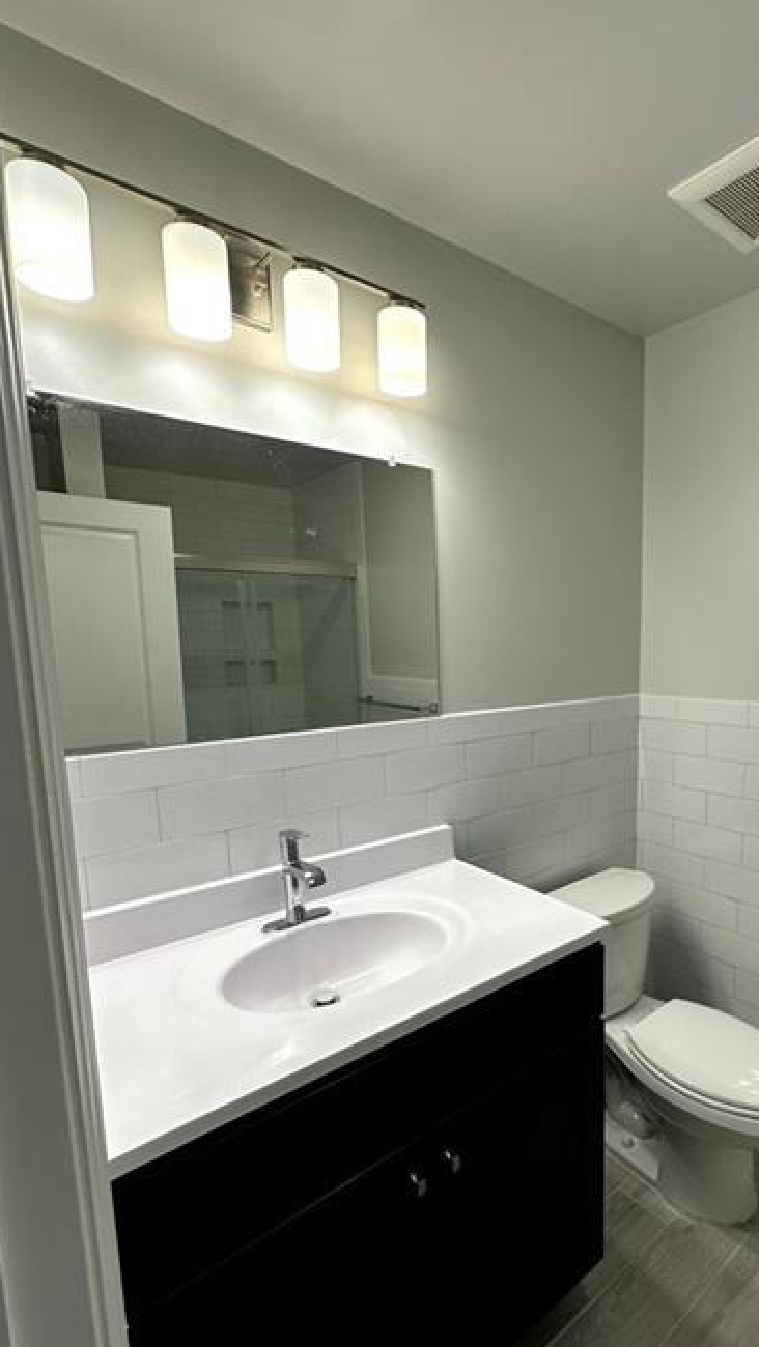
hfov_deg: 59.7
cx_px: 505
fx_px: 644
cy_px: 732
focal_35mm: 18
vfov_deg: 92.4
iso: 50
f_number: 2.2
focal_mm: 2.22
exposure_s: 1/120
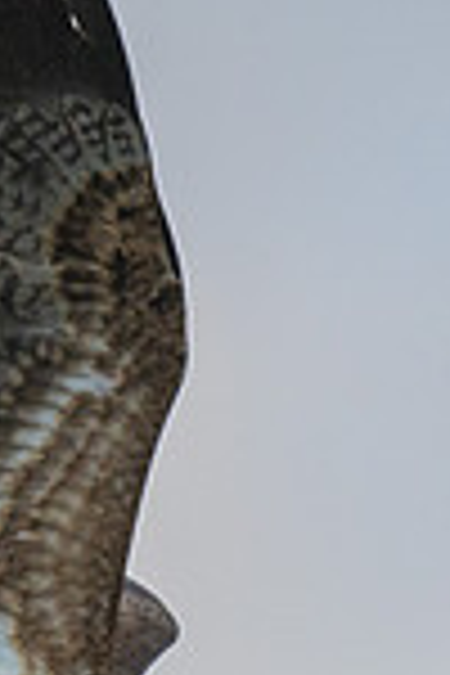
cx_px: -165
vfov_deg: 0.9
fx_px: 41715
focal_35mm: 2225
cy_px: 619
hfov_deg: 0.6
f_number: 5.6
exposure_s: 1/1250
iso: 200
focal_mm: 310
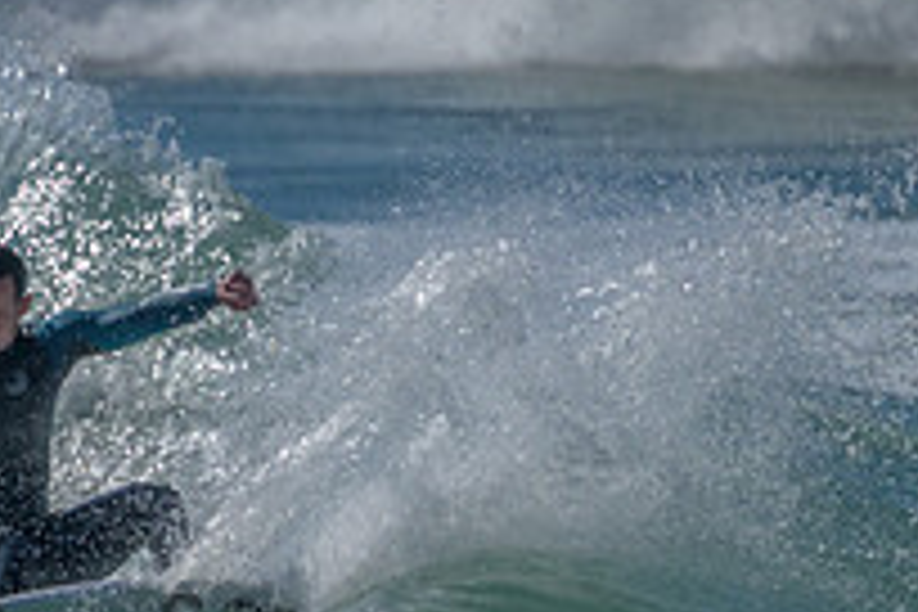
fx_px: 57931
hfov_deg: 0.9
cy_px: 623
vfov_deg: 0.6
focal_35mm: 2272
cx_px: 135
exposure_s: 1/2000
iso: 1250
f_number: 11
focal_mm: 800
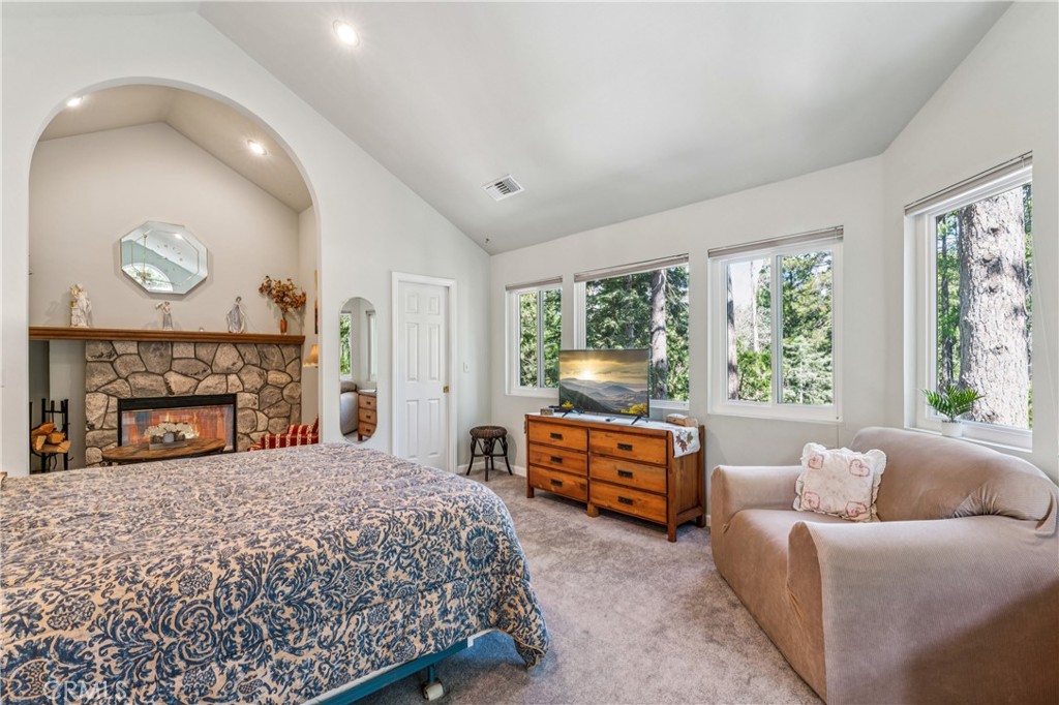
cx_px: 530
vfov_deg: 73.0
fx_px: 476
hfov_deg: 96.0
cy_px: 352
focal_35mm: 16
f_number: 13
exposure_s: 1
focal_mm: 16.2
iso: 100
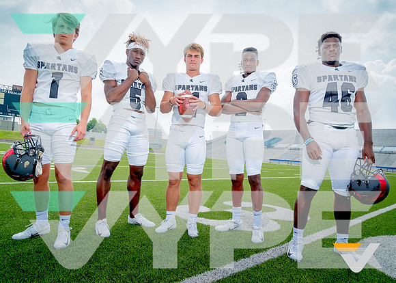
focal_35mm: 25
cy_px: 142
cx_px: 199
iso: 100
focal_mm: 24
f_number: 11
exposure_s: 1/125
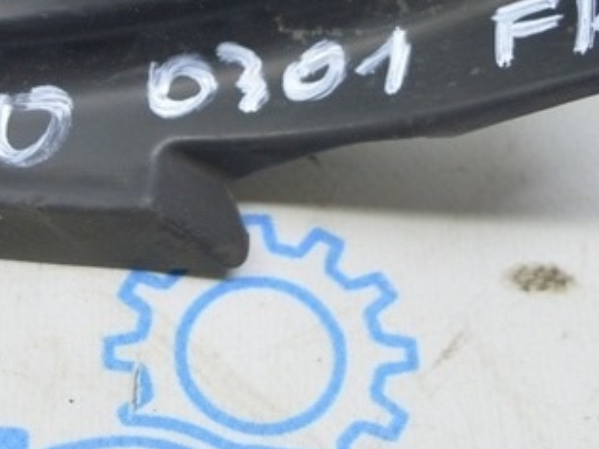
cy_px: 22
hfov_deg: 18.9
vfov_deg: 14.2
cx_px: 112
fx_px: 1782
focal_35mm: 103
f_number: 3.8
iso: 400
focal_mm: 22
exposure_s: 1/40
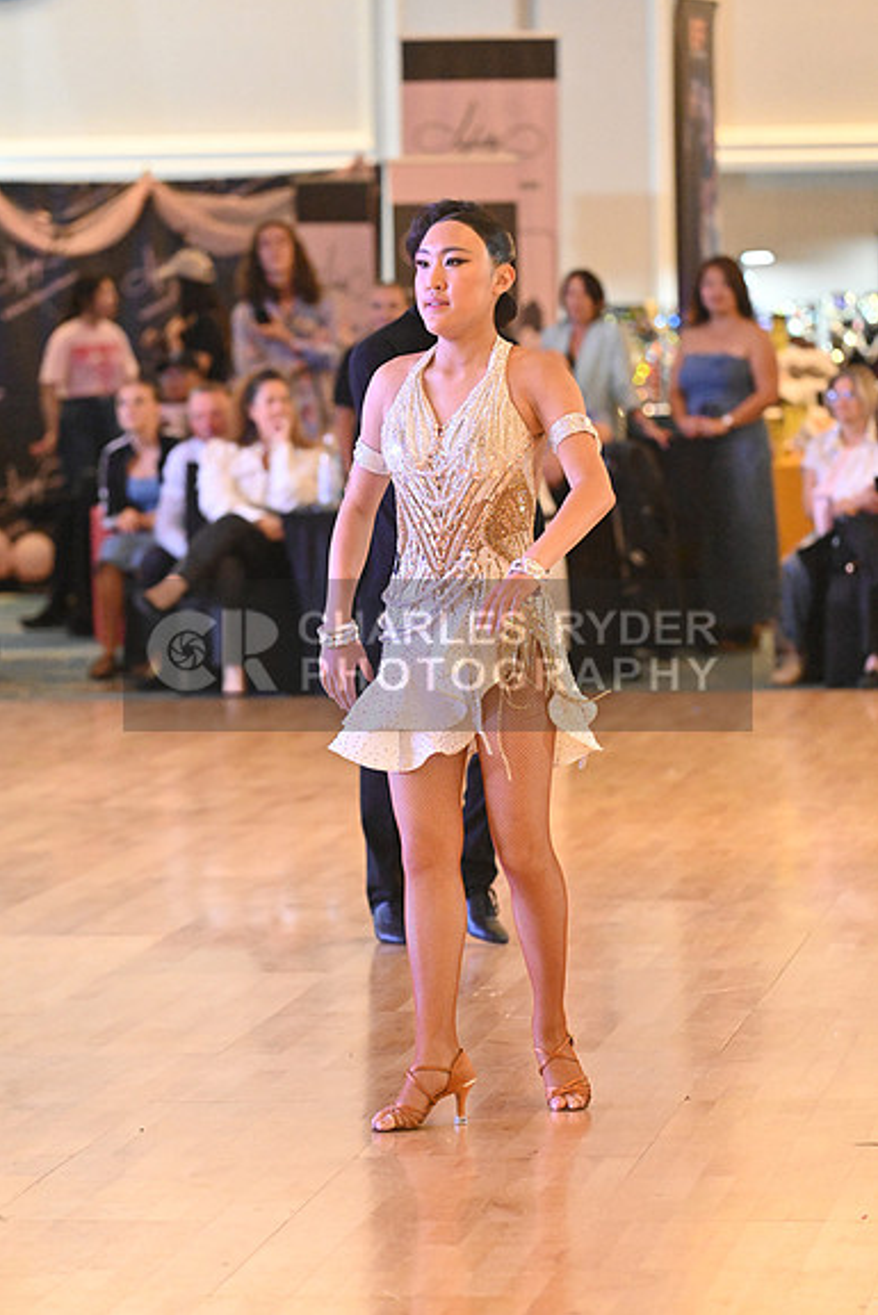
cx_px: 439
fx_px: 7348
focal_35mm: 201
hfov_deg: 6.8
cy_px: 656
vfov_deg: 10.2
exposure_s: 1/400
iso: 10000
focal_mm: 200
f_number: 5
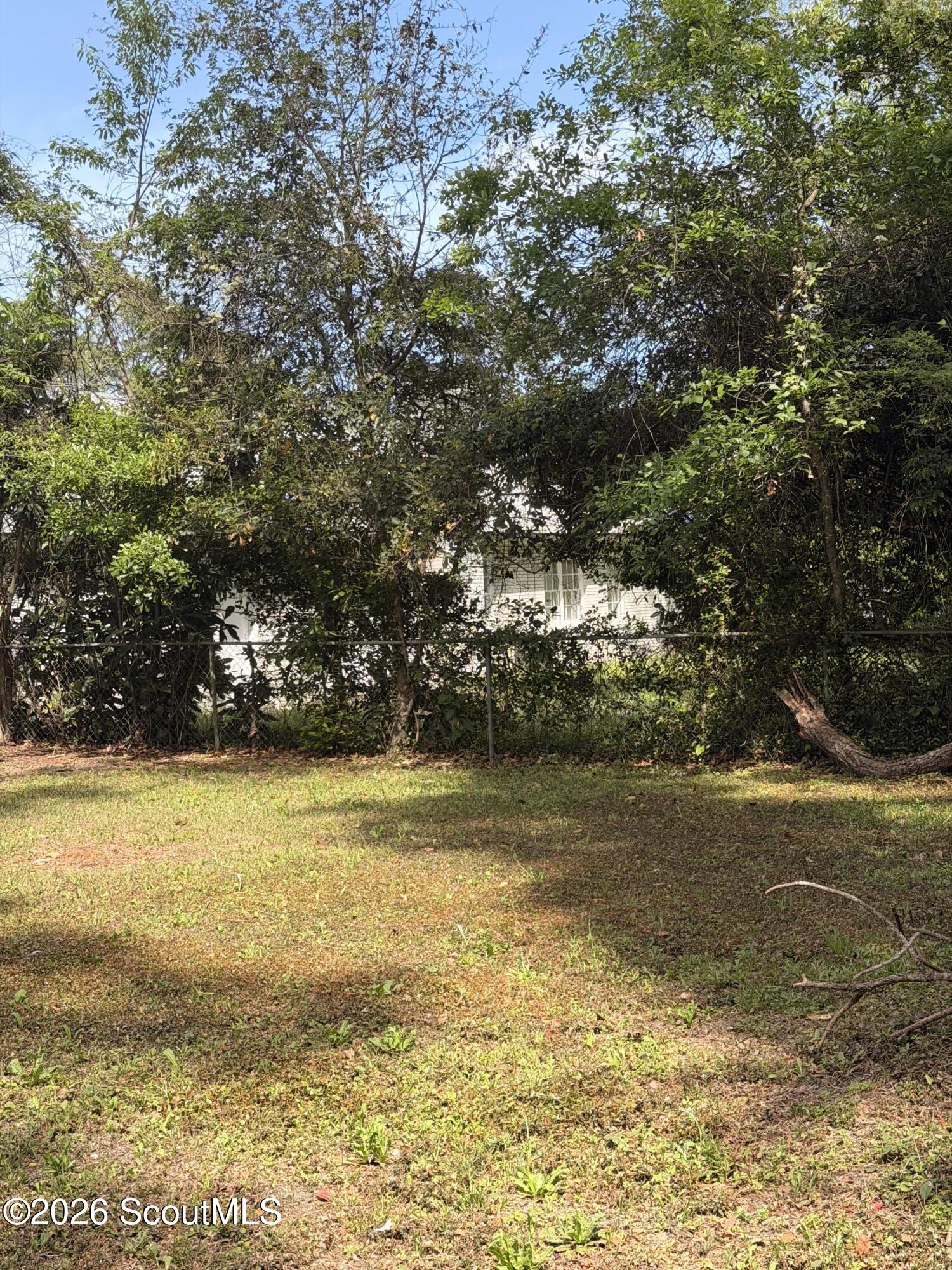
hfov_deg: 30.3
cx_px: 476
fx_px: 1760
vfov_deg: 39.7
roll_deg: +2.1
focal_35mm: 48
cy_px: 635
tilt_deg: -1.4
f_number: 1.78
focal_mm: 6.76
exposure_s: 1/1795
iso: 80
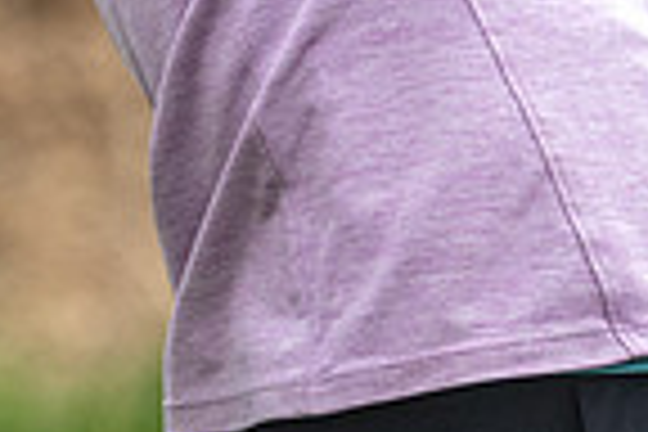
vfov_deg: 0.5
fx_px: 46292
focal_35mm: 2572
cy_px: -753
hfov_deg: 0.8
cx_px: 79
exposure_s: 1/400
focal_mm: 300
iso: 320
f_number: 4
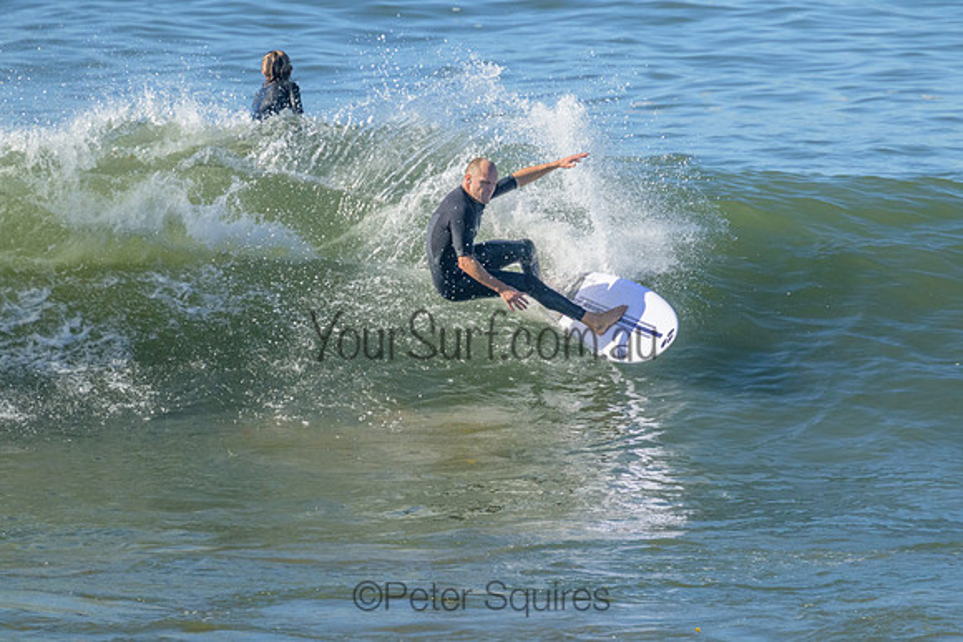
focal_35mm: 993
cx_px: 598
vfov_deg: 1.4
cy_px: 244
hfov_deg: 2.1
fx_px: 26564
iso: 1600
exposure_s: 1/2000
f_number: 11
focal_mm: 800
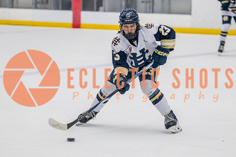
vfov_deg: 8.0
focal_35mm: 172
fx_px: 1129
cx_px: 117
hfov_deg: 11.9
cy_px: 67
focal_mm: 110
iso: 2000
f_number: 3.2
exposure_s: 1/640
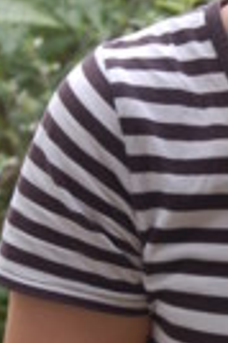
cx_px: 365
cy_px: 197
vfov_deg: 8.5
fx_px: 2305
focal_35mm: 242
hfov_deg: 5.6
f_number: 5.6
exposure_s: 1/125
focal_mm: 48
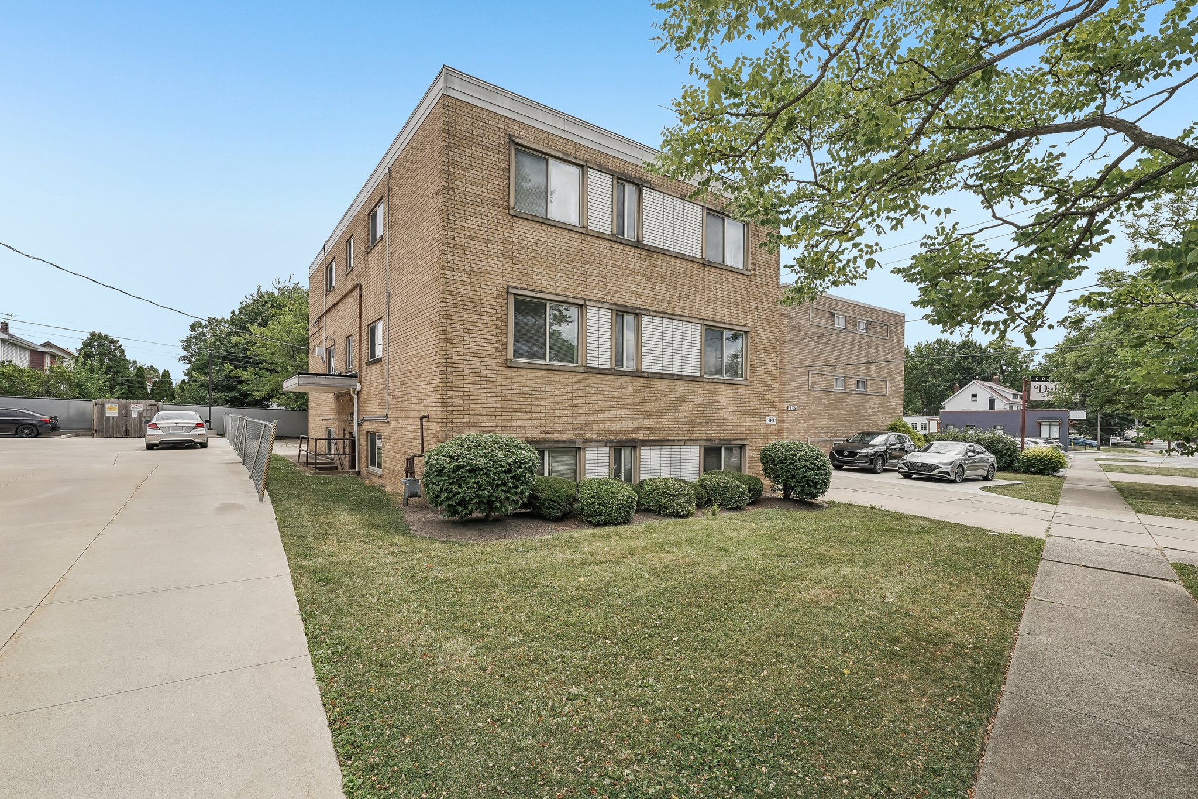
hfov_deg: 96.7
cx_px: 599
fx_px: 532
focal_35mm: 16
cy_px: 400
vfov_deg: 73.7
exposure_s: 1/160
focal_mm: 16
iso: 100
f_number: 8
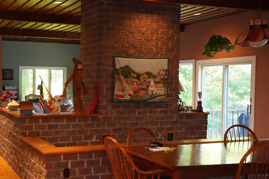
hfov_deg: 38.5
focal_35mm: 51
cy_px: 93
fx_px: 381
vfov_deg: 26.5
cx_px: 90
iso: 25600
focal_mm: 38
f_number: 8
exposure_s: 1/250
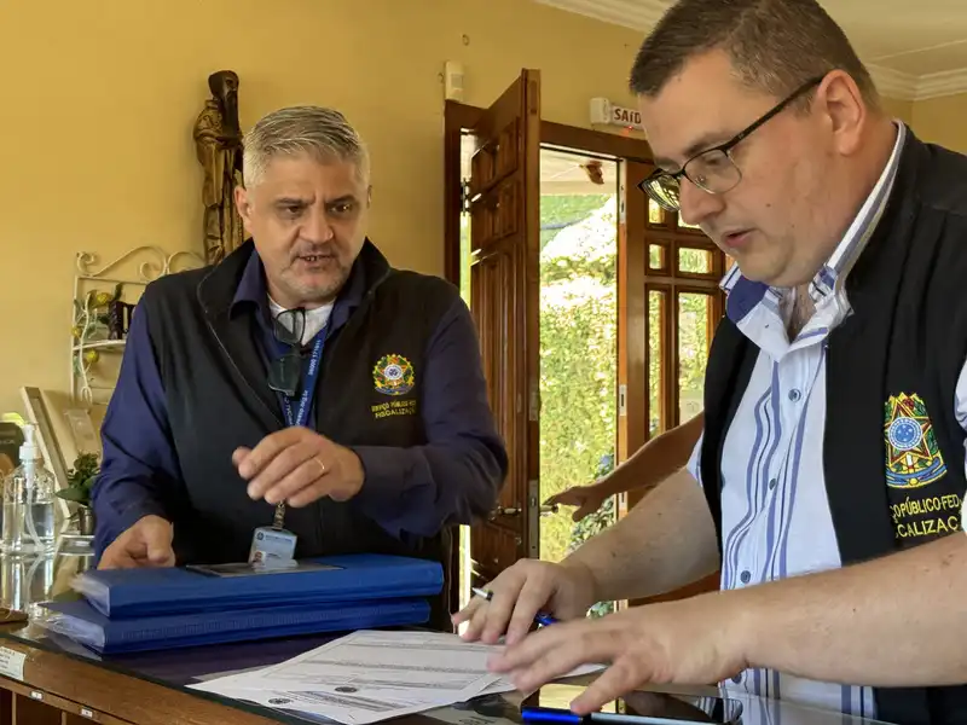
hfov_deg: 39.7
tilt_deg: +1.9
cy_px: 362
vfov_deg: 30.3
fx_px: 1341
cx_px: 484
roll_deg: -0.2
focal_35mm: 48
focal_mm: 6.76
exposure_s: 1/60
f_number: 1.78
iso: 250
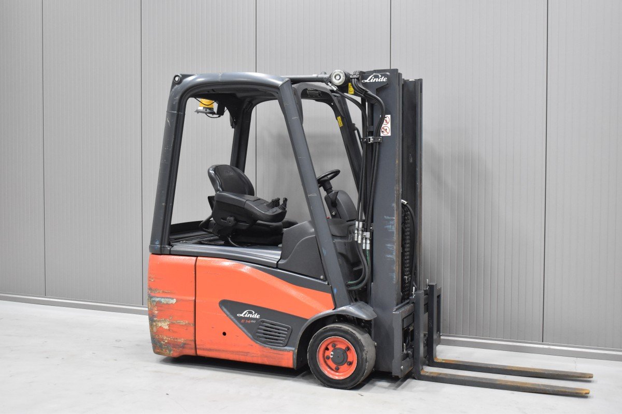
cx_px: 311
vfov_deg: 30.8
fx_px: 752
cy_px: 207
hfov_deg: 45.0
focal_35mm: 44
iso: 1600
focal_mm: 29
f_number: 5
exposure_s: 1/30
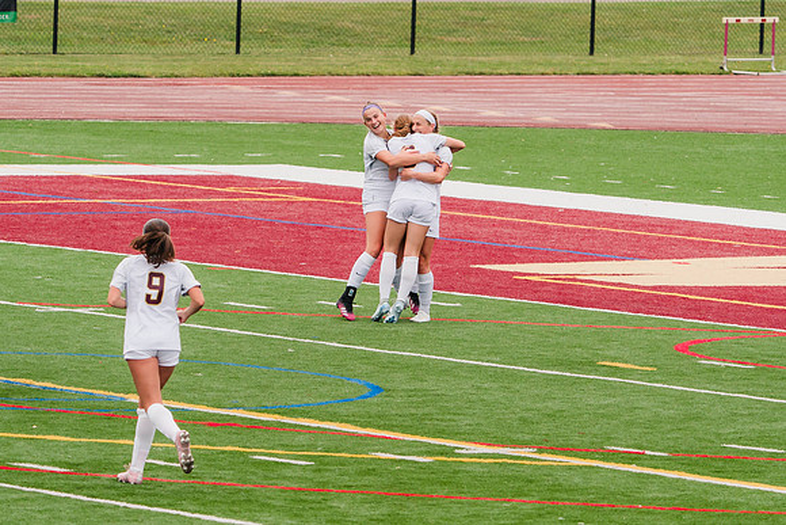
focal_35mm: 383
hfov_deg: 5.4
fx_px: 8355
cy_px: 208
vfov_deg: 3.6
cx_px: 396
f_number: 5.6
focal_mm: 220
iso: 640
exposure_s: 1/1600
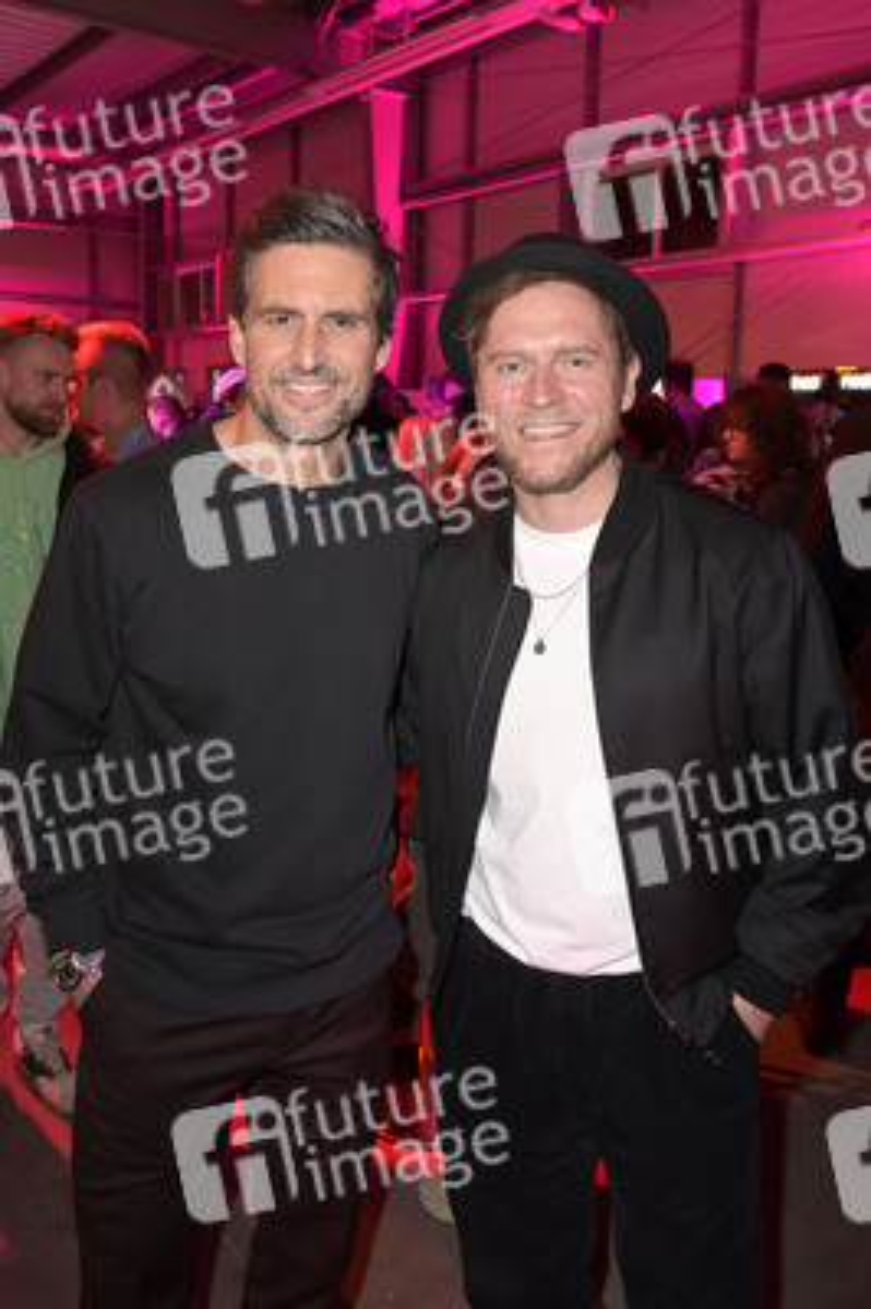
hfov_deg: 41.0
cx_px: 436
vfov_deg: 58.8
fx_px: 1163
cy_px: 654
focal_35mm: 32
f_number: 5
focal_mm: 32
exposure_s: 1/50
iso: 1600
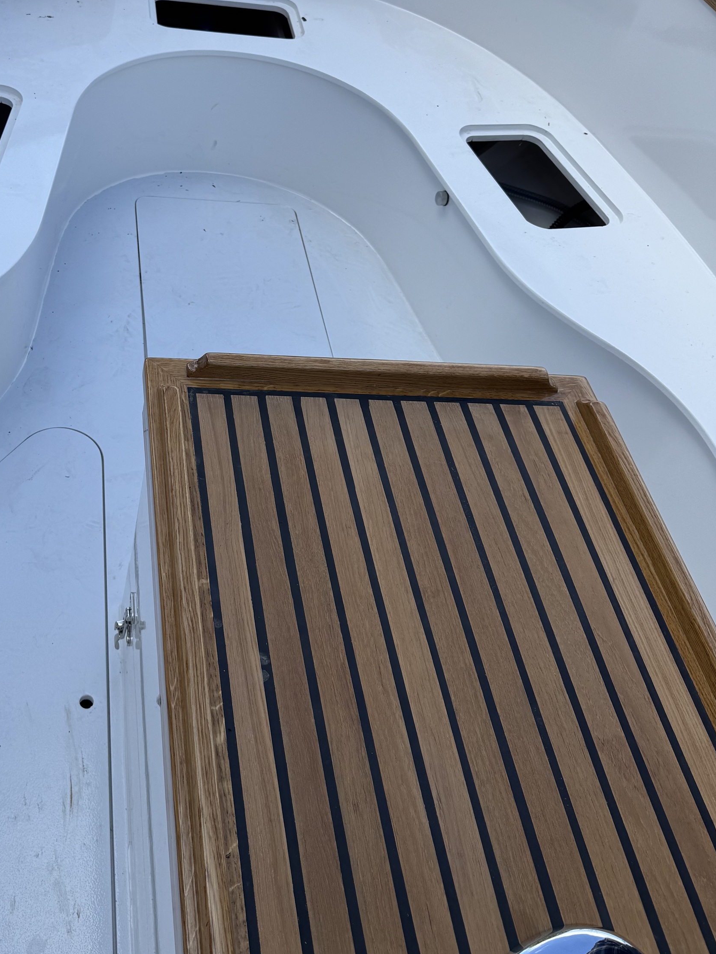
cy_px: 363
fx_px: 993
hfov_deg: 38.7
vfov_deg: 50.9
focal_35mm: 36
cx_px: 182
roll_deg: -6.6
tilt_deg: -43.4
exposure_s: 1/2604
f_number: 1.78
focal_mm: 6.76
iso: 80
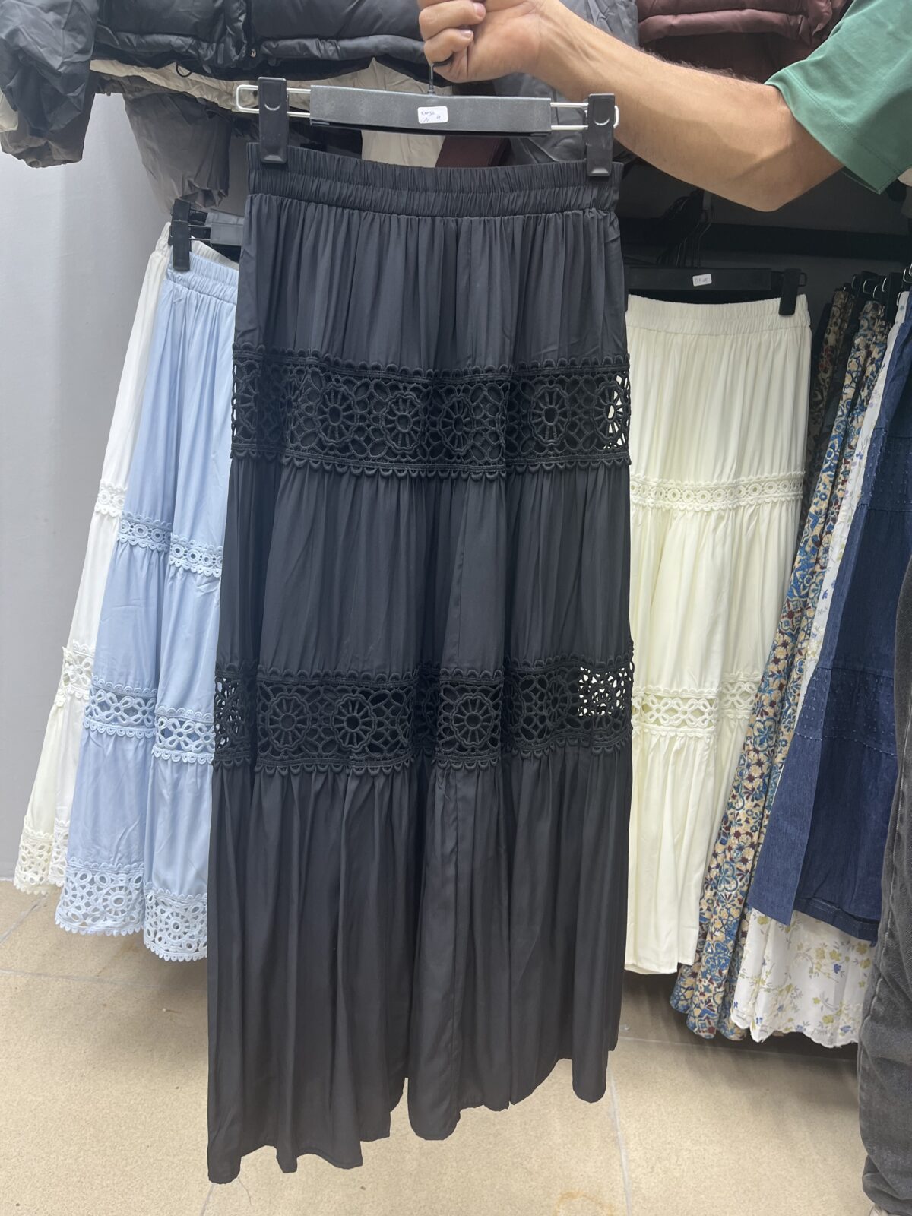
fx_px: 913
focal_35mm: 26
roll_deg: -3.8
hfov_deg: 53.1
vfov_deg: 67.3
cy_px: 608
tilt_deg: -14.5
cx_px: 456
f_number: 1.6
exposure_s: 1/100
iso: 40
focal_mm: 5.1
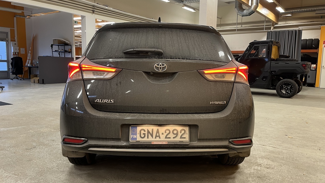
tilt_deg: -7.5
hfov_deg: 66.1
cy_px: 102
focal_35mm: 29
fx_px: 250
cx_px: 163
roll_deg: -1.1
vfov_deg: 40.1
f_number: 1.6
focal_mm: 5.1
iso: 125
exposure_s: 1/50
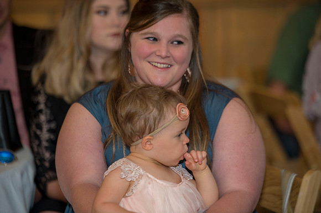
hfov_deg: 12.1
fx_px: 1515
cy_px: 106
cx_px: 160
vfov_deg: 8.1
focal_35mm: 170
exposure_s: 1/160
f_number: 2.8
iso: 1600
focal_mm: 170
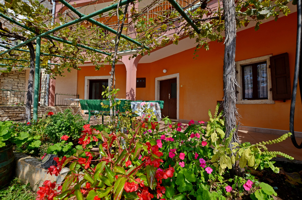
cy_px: 100
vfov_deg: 77.1
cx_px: 151
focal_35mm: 15
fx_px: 126
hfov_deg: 100.5
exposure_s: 1/250
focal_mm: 10
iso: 125
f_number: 8
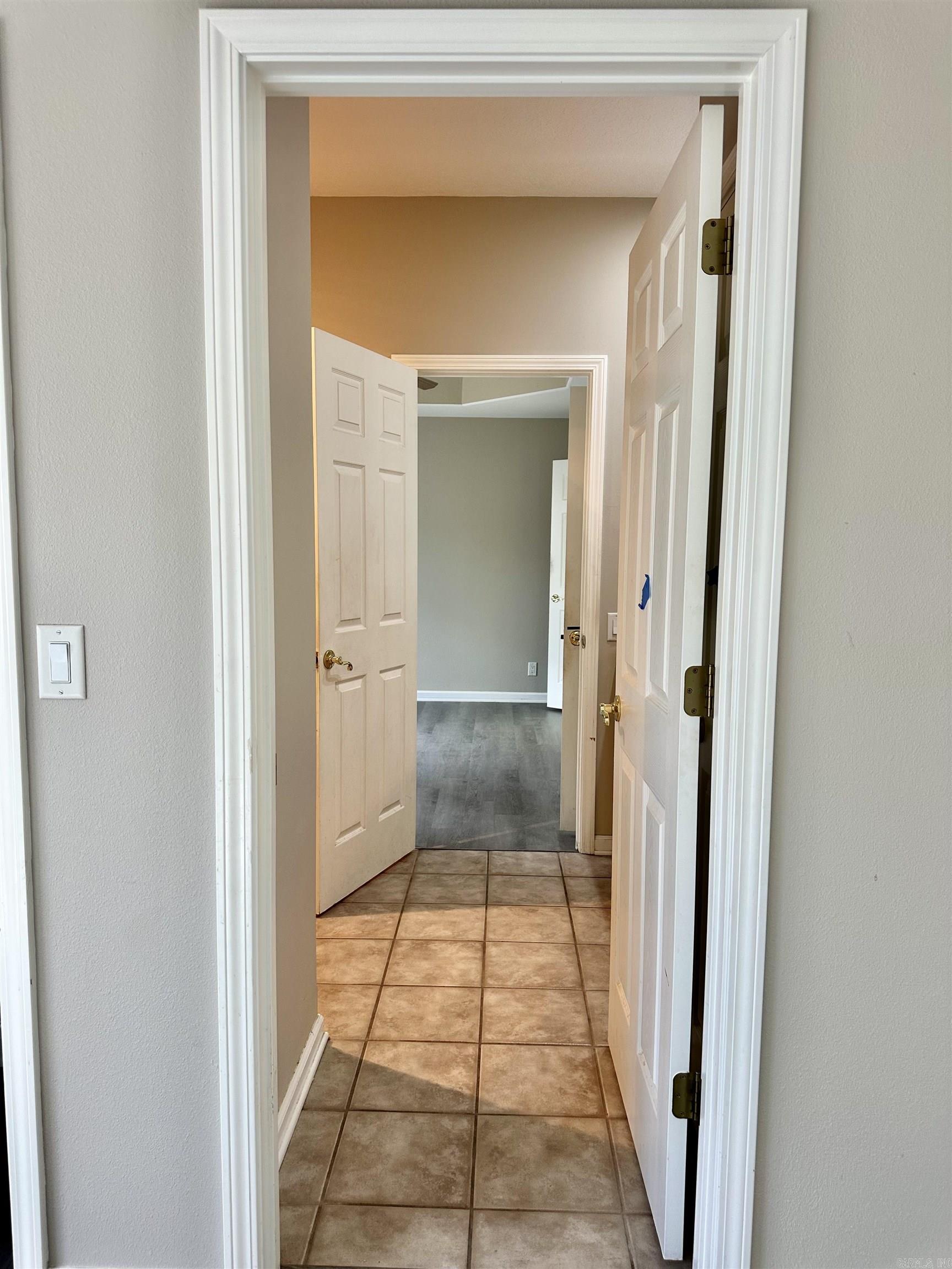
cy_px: 634
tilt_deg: -5.5
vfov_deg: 71.6
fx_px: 880
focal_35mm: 24
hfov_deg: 56.8
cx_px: 476
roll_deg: -2.1
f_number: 1.78
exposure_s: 1/120
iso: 125
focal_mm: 6.86
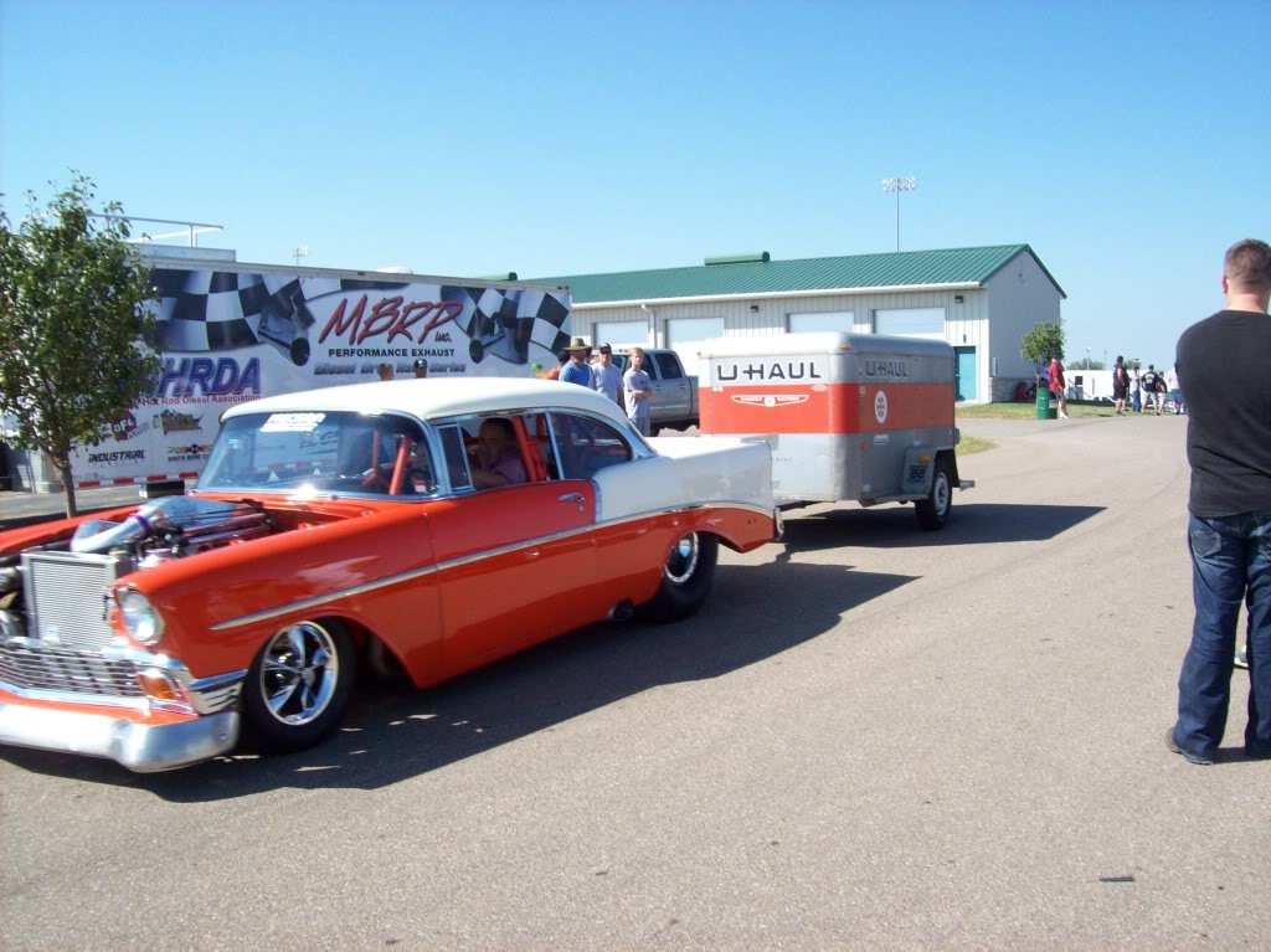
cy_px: 476
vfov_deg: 39.6
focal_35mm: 36
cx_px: 636
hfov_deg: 51.4
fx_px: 1321
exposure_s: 1/350
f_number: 4.8
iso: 80
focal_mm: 6
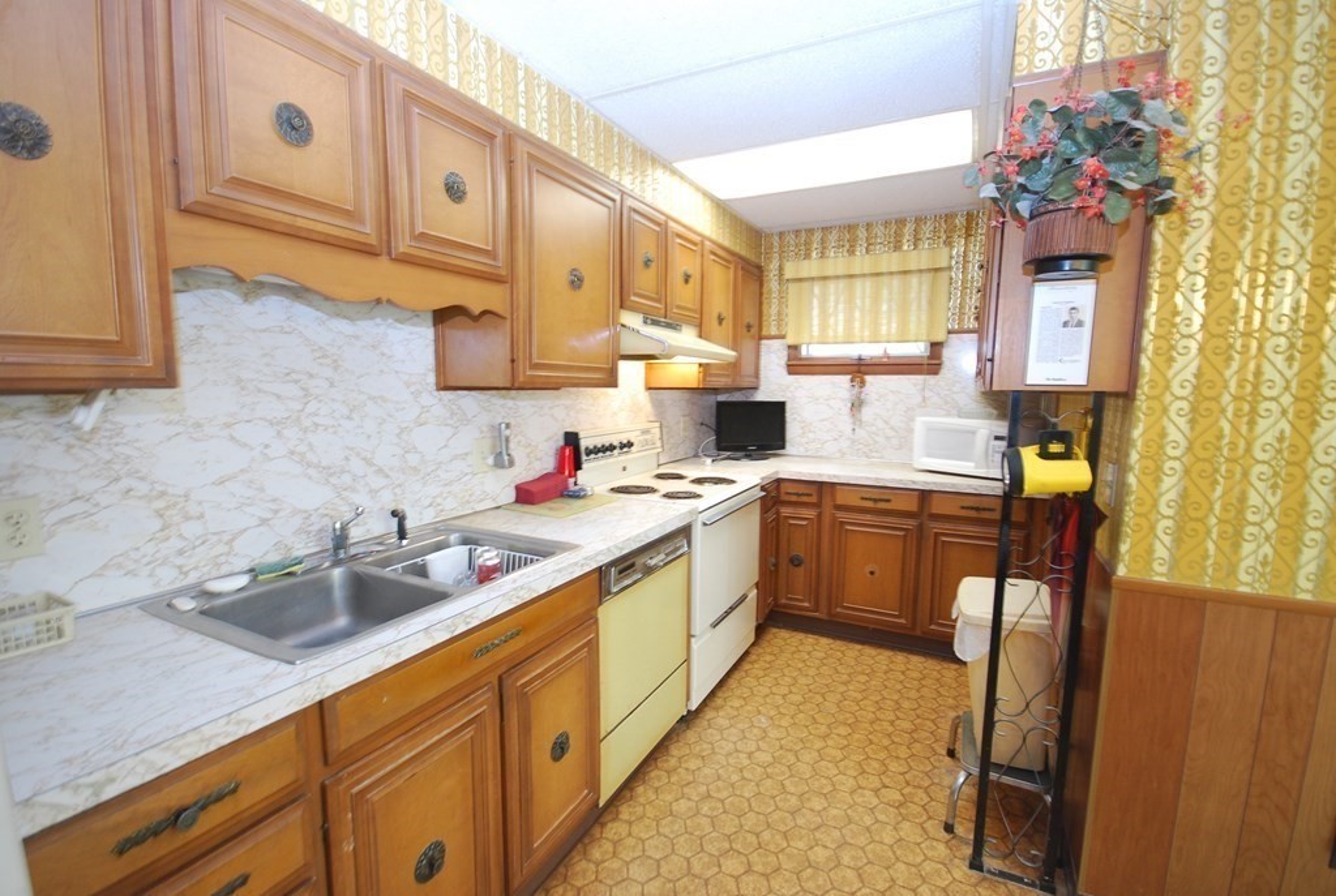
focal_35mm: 15
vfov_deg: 77.6
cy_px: 448
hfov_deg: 100.3
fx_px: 558
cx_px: 668
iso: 400
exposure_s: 1/8
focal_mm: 10
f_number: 4
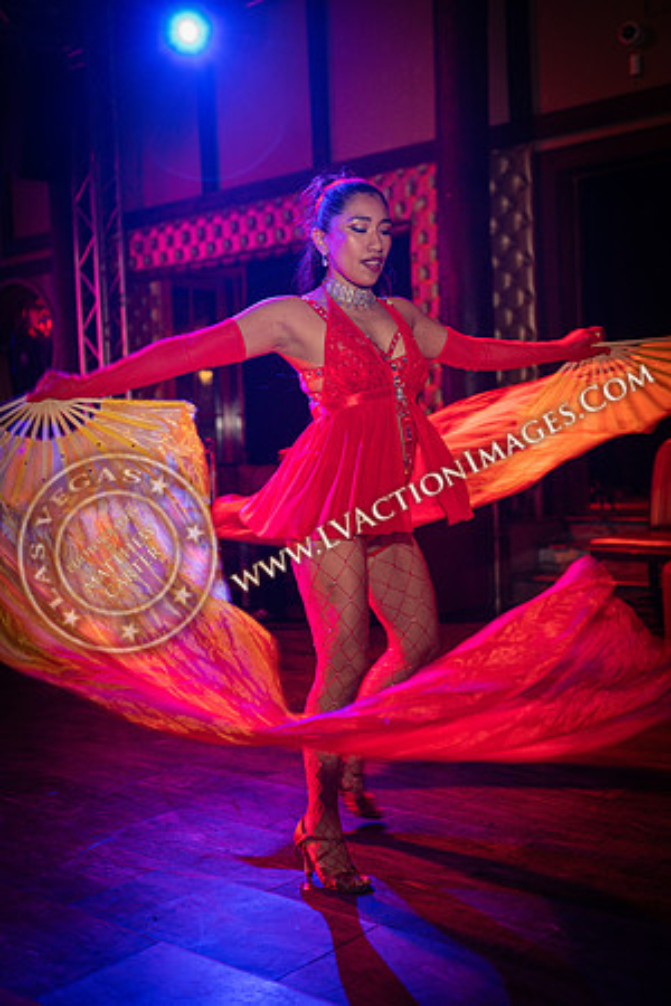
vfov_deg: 46.4
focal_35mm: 42
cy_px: 503
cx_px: 336
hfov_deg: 31.9
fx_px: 1174
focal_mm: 42
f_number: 2.8
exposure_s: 1/100
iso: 1600
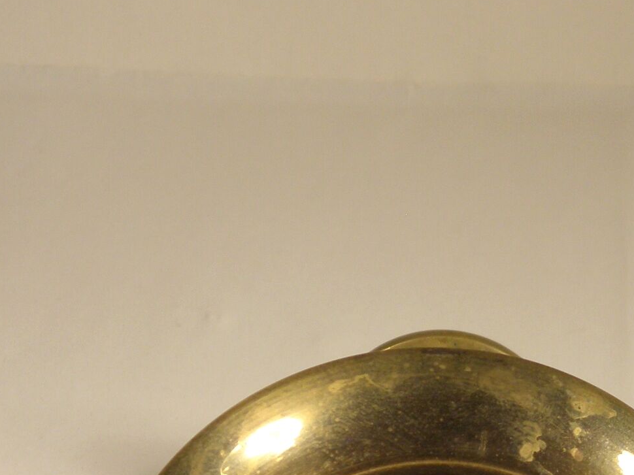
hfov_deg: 14.4
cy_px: 607
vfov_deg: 11.0
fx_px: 2417
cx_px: 803
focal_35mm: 132
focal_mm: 9.1
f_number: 4
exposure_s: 1/60
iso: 100
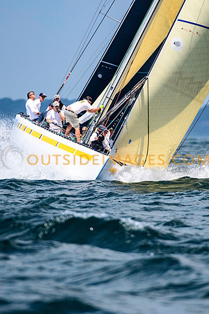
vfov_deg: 2.3
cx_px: 133
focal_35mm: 914
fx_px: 7956
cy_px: 158
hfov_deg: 1.5
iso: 400
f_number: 5
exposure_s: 1/3200
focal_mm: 400
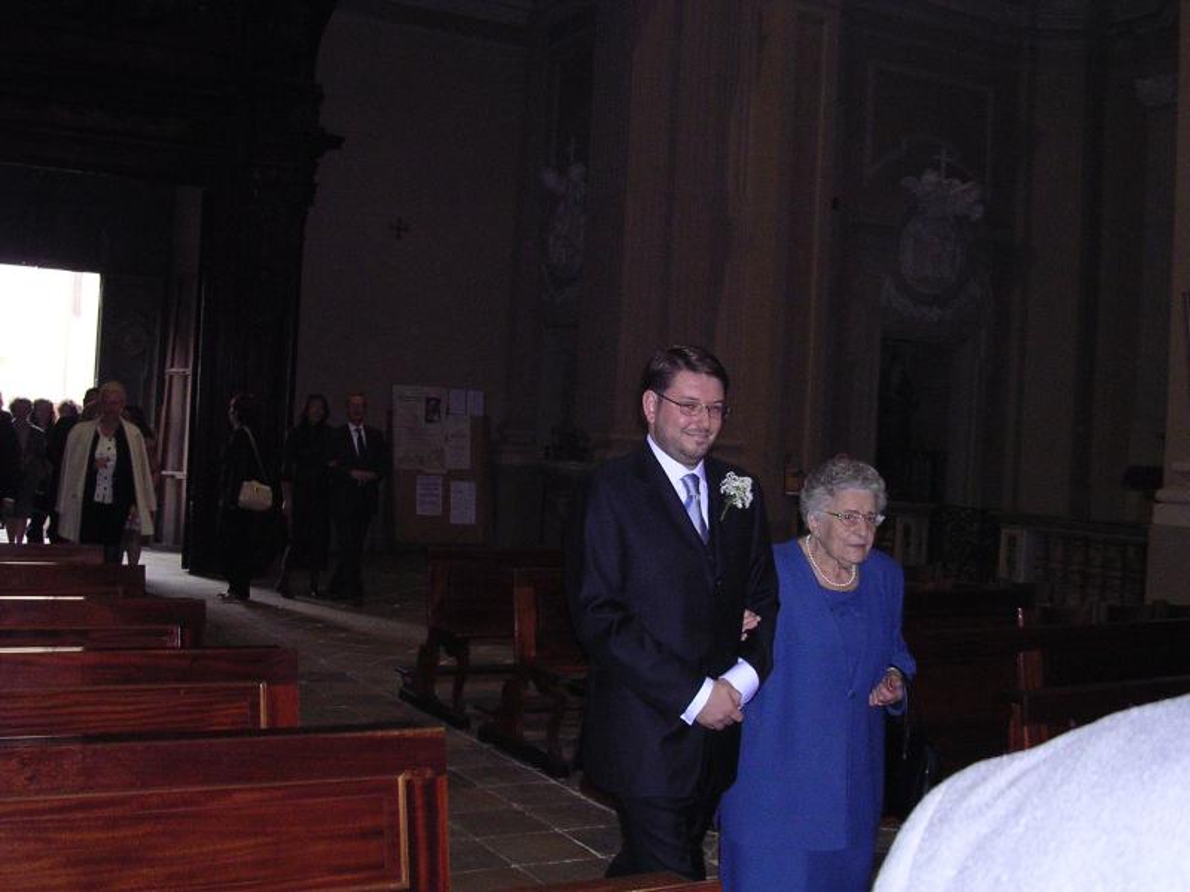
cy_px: 446
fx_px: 1306
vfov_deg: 37.7
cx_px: 595
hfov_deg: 49.0
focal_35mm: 38
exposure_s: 1/60.1
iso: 400
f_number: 2.8
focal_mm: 5.8
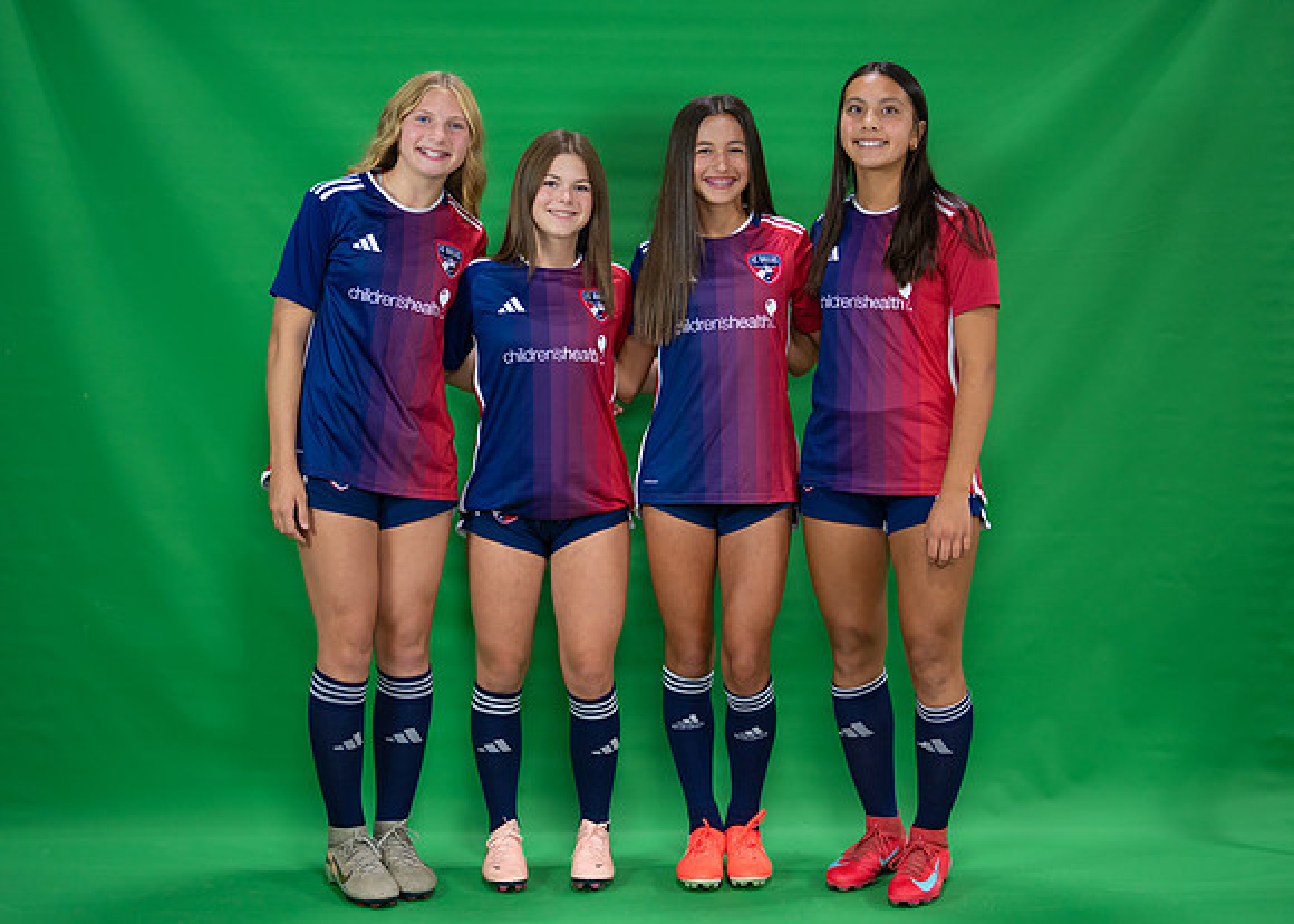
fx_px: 2298
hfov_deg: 31.4
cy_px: 429
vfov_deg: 22.7
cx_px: 680
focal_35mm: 63
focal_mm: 50
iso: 400
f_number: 1.2
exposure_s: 1/500
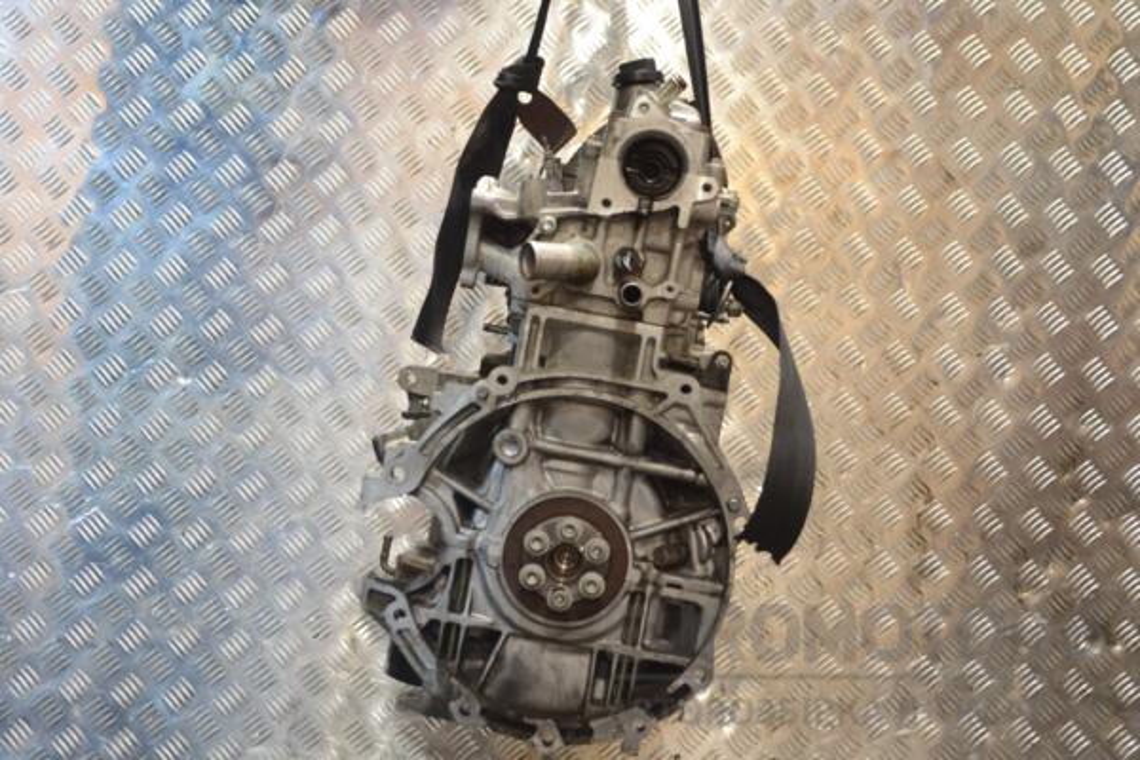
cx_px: 570
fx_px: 1662
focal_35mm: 52
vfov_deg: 25.8
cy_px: 380
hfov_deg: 37.9
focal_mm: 35
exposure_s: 1/30
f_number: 5
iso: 1000
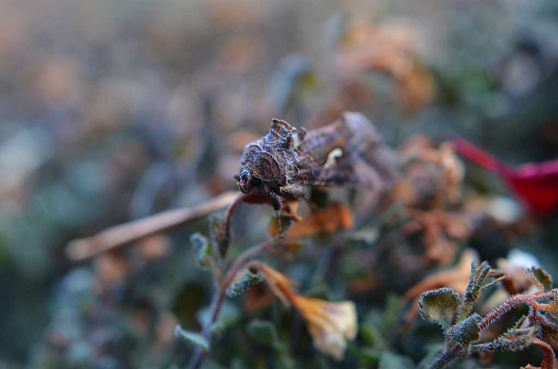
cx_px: 279
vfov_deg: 25.6
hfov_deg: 37.9
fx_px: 812
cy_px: 184
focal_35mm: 52
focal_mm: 35
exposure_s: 1/60
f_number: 4
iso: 1100
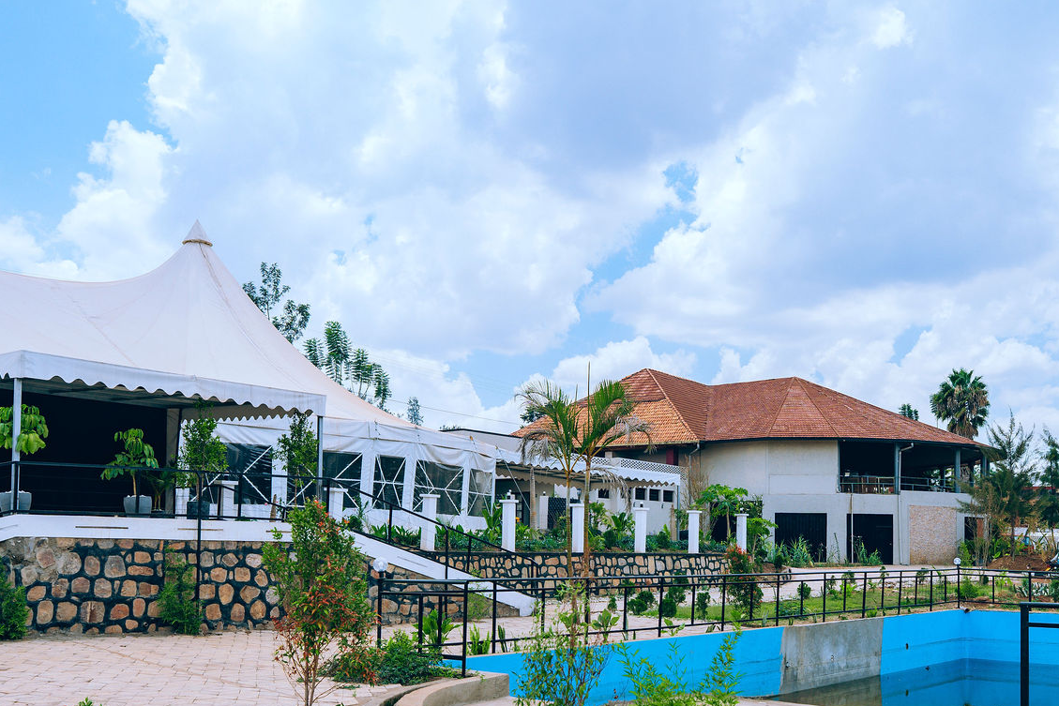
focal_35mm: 34
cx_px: 651
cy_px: 499
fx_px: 1000
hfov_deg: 55.2
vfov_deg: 38.2
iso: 200
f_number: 3.5
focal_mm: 24
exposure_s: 1/1600
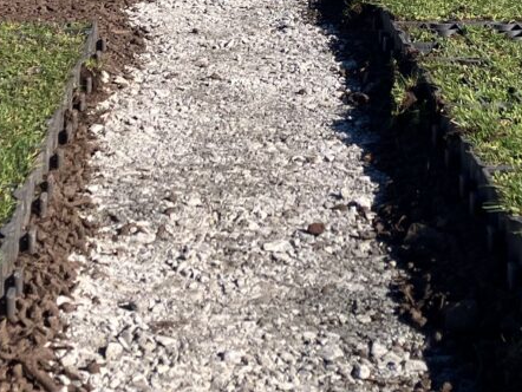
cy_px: -208
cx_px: 321
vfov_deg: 14.5
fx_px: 1433
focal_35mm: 95
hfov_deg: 20.6
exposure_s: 1/1946
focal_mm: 3.99
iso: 32
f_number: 1.8
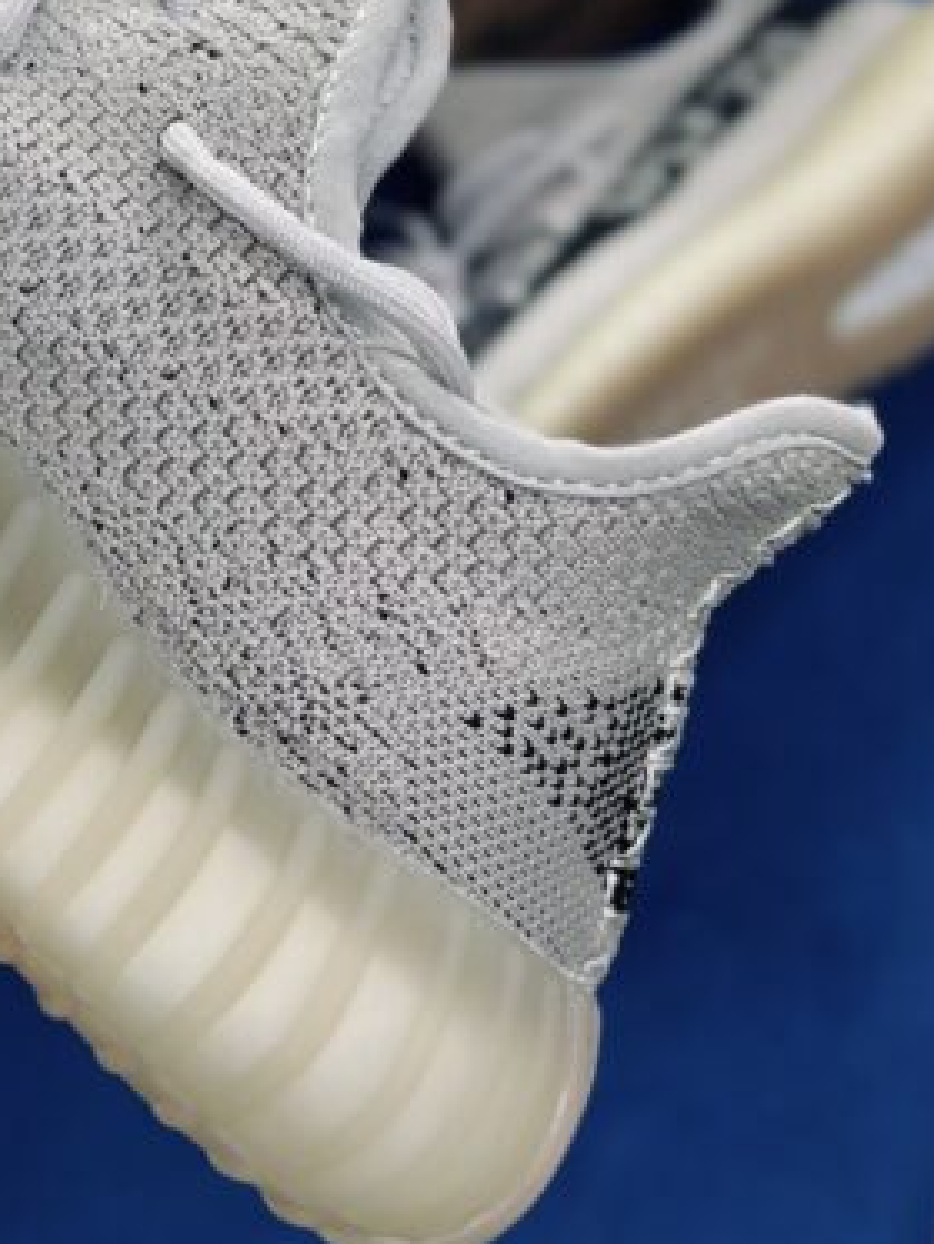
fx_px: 4315
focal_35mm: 120
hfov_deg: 12.2
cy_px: 405
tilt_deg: -57.6
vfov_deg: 16.4
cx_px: -23
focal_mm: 6.86
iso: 64
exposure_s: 1/101
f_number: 1.78
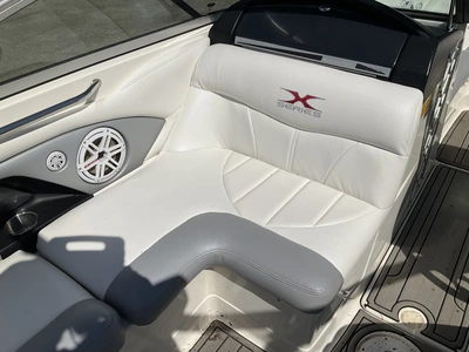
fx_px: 393
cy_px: 176
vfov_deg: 48.2
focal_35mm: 29
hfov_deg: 61.7
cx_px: 234
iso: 25
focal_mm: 3
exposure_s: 1/10204
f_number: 1.8
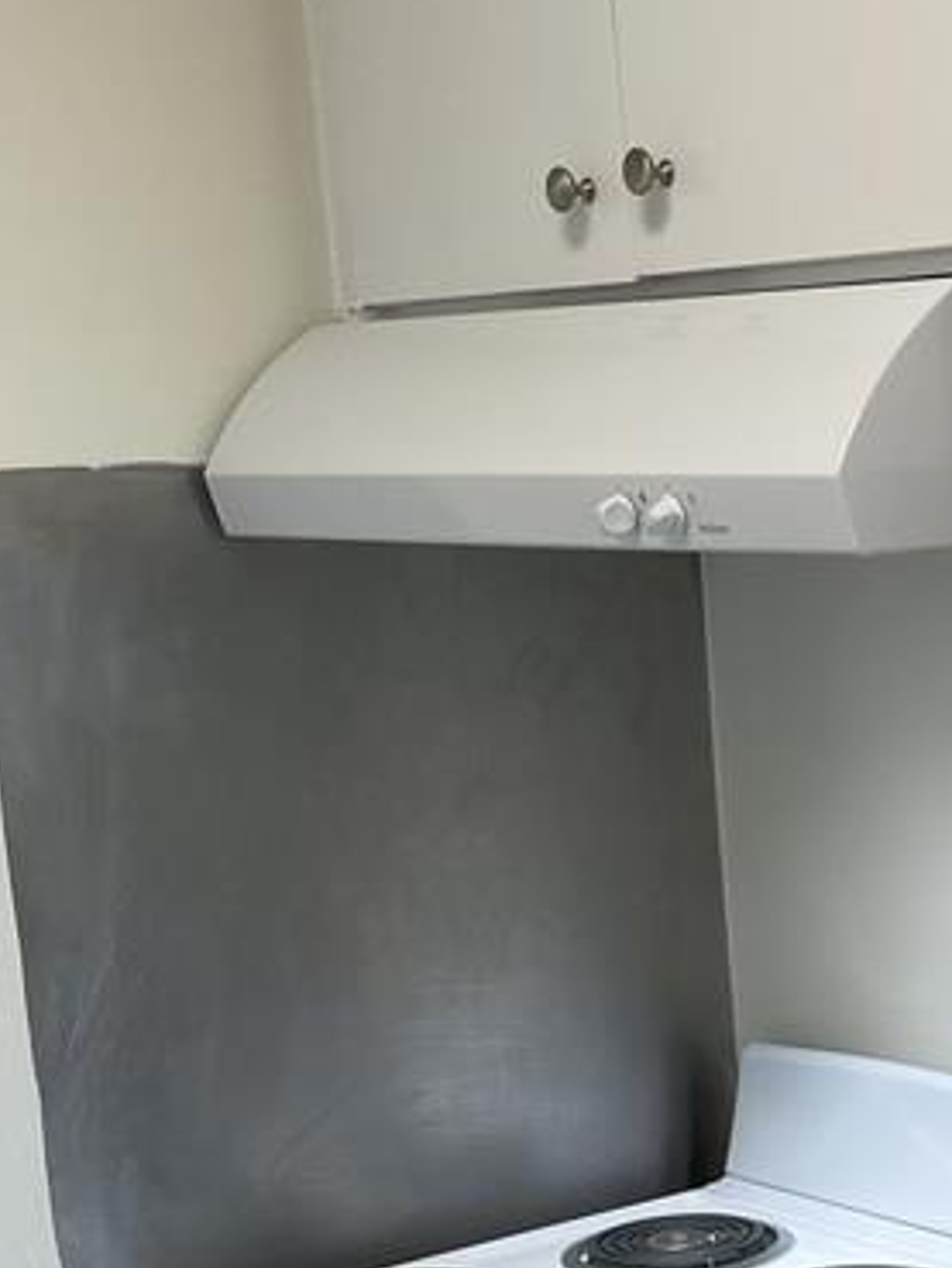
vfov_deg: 25.0
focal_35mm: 76
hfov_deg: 18.2
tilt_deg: -13.8
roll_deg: +1.4
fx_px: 2785
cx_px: 1199
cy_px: 1117
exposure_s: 1/120
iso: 50
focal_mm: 4.2
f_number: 1.6
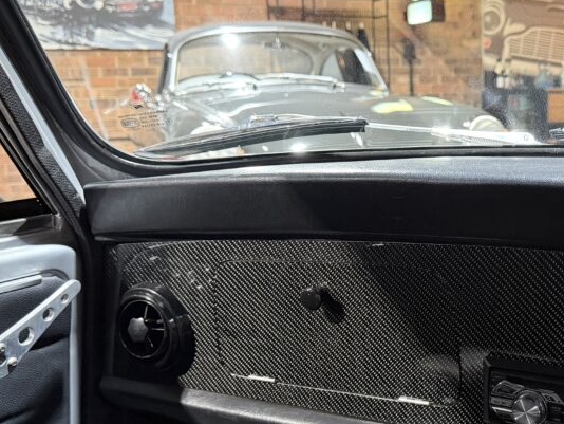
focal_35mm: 46
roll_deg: +1.1
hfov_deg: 39.8
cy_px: 261
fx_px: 750
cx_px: 440
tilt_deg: -13.6
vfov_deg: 31.4
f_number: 1.78
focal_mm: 6.76
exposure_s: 1/33
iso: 640
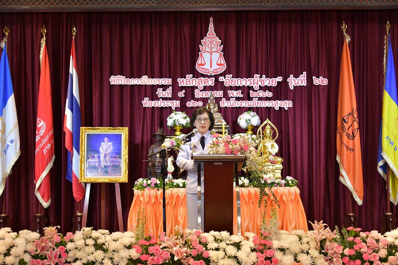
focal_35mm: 62
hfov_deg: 32.4
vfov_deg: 21.9
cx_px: 199
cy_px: 132
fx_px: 685
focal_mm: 62
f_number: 4.8
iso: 1600
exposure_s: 1/125
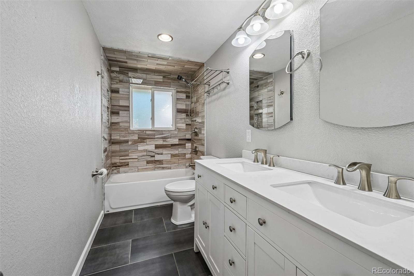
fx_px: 172
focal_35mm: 15
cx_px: 207
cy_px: 138
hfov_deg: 100.4
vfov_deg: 77.3
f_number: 10
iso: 400
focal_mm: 15
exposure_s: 1/50
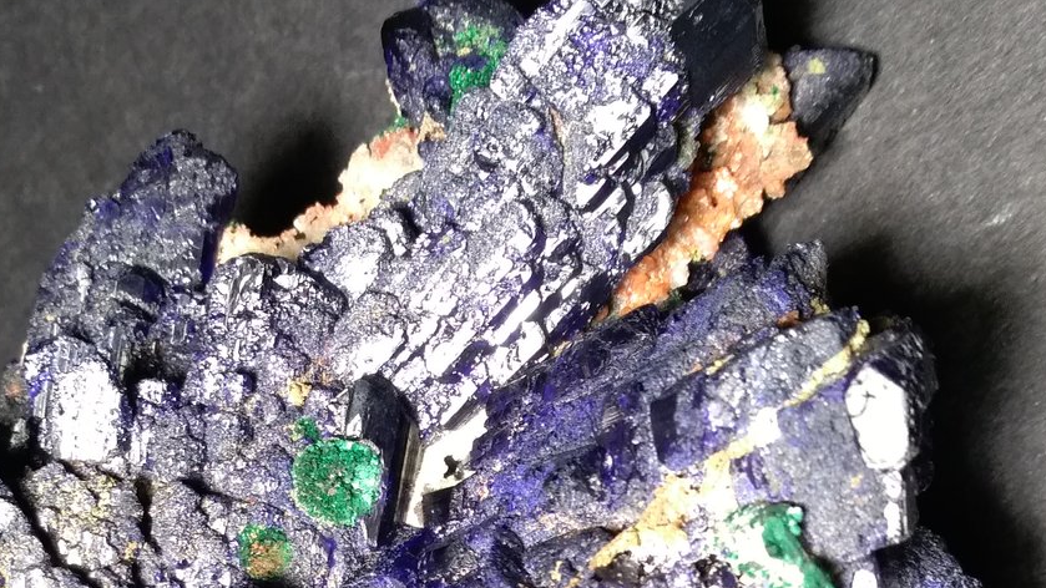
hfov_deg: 38.3
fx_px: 1498
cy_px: 770
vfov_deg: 20.3
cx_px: 394
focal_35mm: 54
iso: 266
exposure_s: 1/30
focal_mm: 3.54
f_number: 2
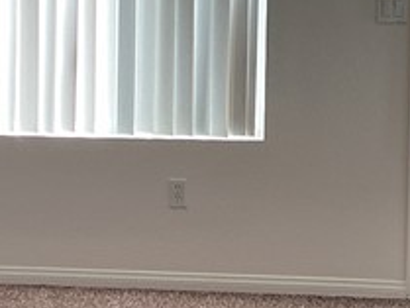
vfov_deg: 10.4
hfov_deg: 13.9
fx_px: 1683
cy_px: 73
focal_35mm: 142
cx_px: 139
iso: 40
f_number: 1.8
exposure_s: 1/120
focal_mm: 3
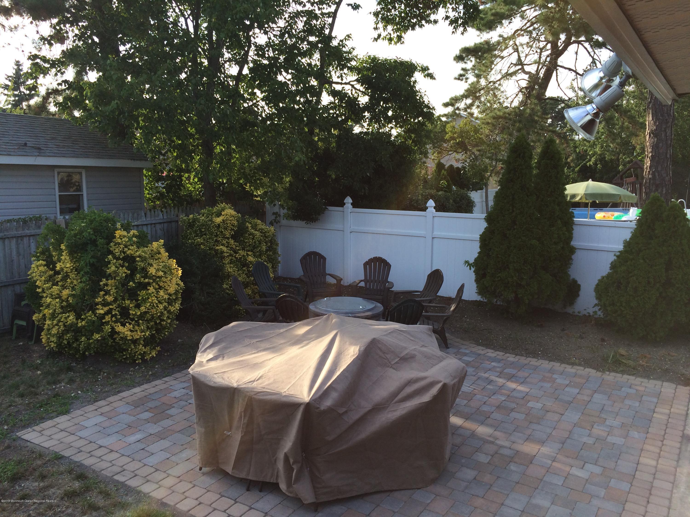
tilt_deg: -6.0
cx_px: 345
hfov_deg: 61.7
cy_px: 258
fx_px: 578
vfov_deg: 48.2
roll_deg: -1.6
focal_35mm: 29
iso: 32
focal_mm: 4.15
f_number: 2.2
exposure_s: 1/641
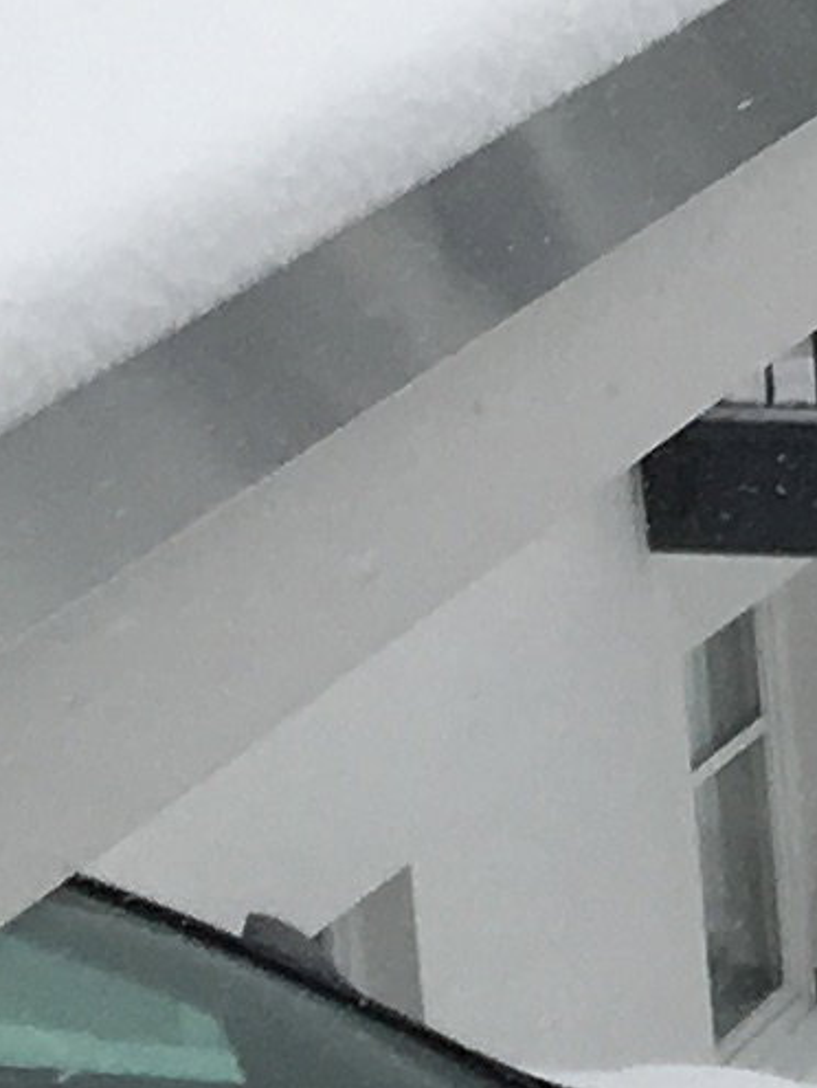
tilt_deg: -14.8
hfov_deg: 5.3
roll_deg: -2.7
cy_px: 528
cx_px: 3602
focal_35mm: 236
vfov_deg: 8.4
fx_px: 7417
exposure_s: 1/382
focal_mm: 4.15
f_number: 2.2
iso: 25
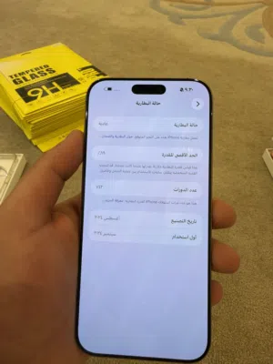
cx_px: 136
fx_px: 252
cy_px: 182
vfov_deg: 71.6
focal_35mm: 24
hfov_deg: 56.8
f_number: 2.2
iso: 125
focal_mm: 2.22
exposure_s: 1/100
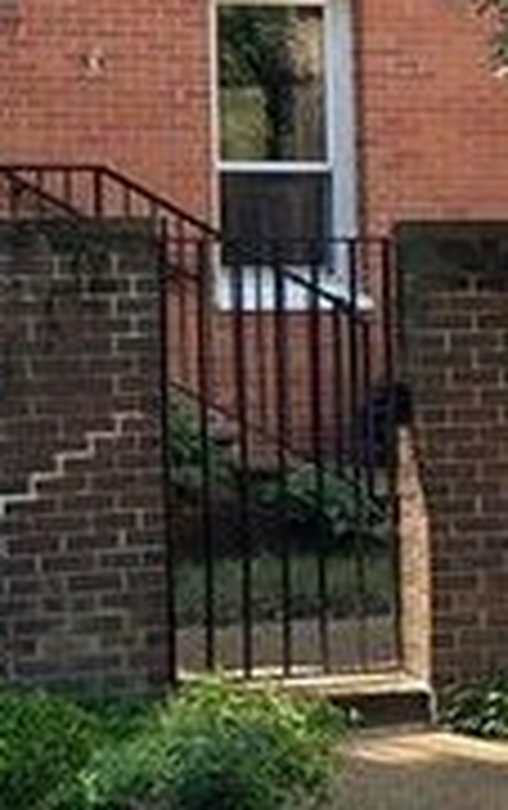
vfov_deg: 20.1
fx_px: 2252
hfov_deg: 12.6
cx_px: -94
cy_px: 115
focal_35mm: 102
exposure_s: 1/425
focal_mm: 5.1
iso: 50
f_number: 1.6
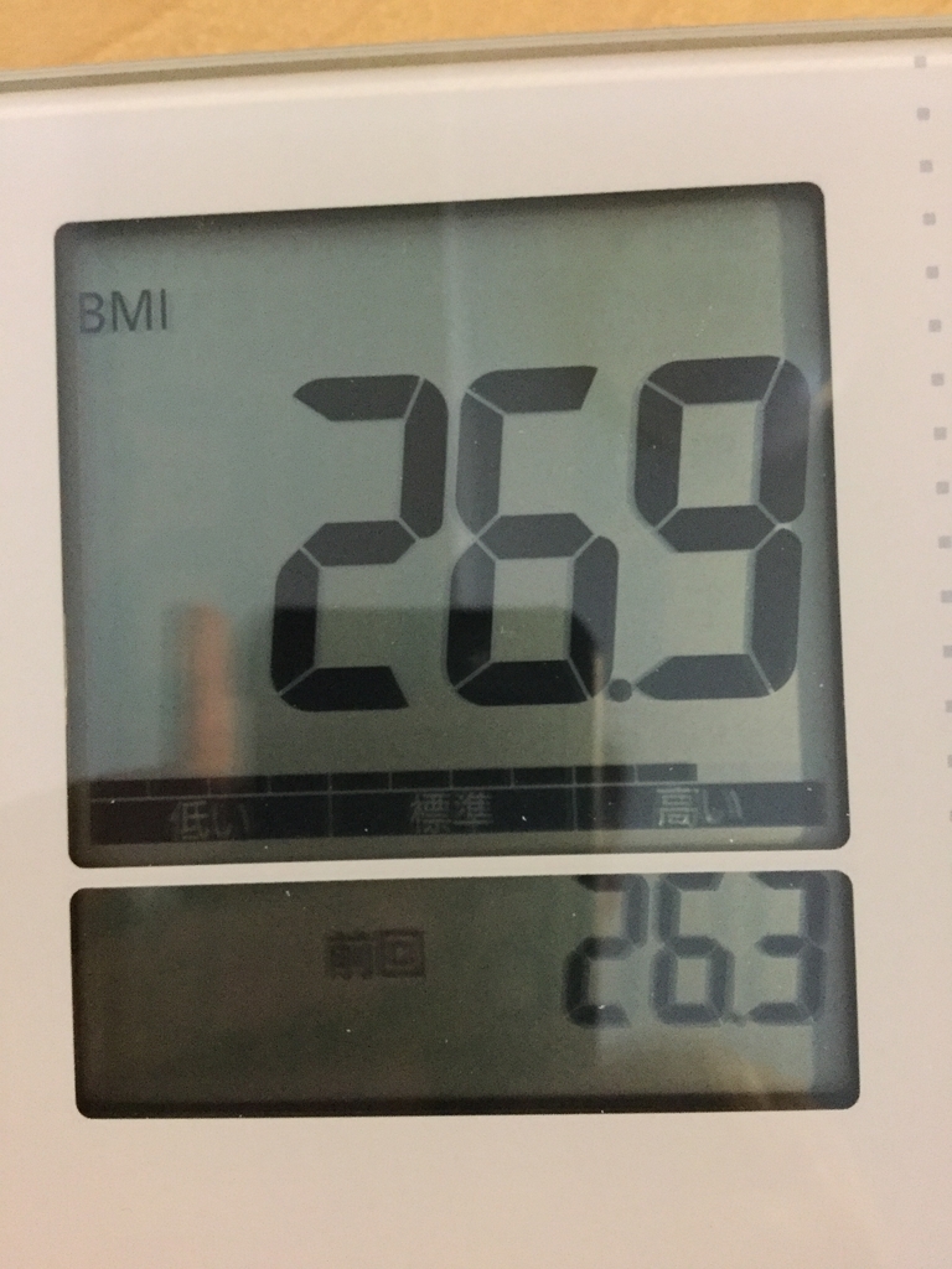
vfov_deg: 58.4
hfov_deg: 45.4
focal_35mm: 31
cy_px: 634
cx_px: 476
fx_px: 1137
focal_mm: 3.3
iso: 320
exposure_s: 1/15
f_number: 2.4
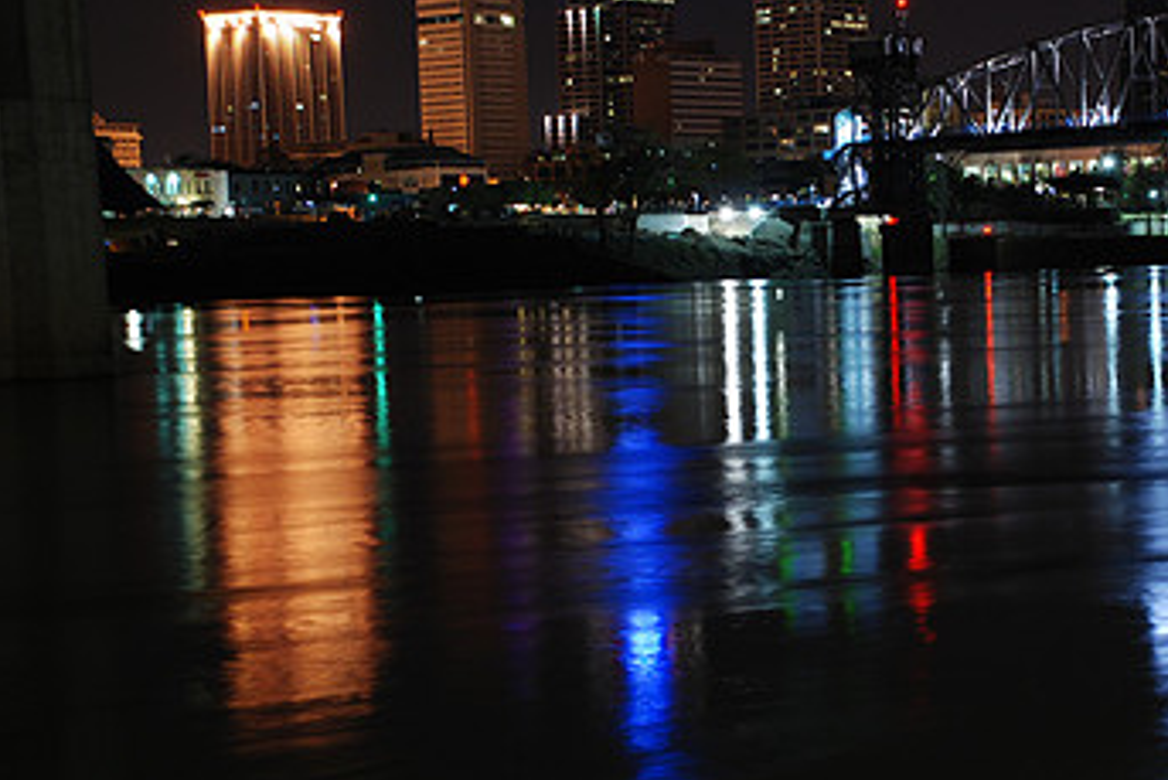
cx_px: 807
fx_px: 2884
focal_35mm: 89
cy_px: 412
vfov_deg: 15.4
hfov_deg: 22.8
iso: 200
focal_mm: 35
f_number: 4.5
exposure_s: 3
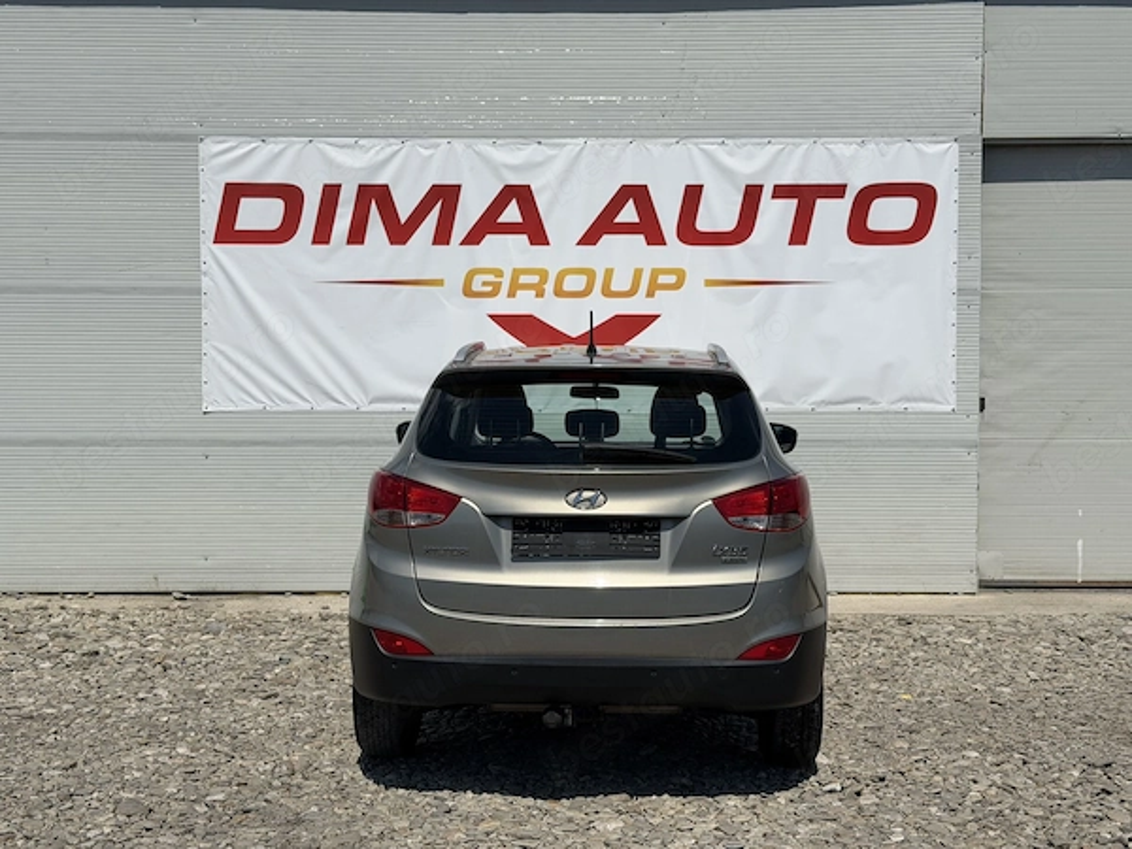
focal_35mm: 48
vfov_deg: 30.3
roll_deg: +0.0
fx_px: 1570
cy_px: 424
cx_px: 566
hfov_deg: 39.7
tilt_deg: -1.7
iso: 80
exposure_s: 1/16129
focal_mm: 6.76
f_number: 1.78
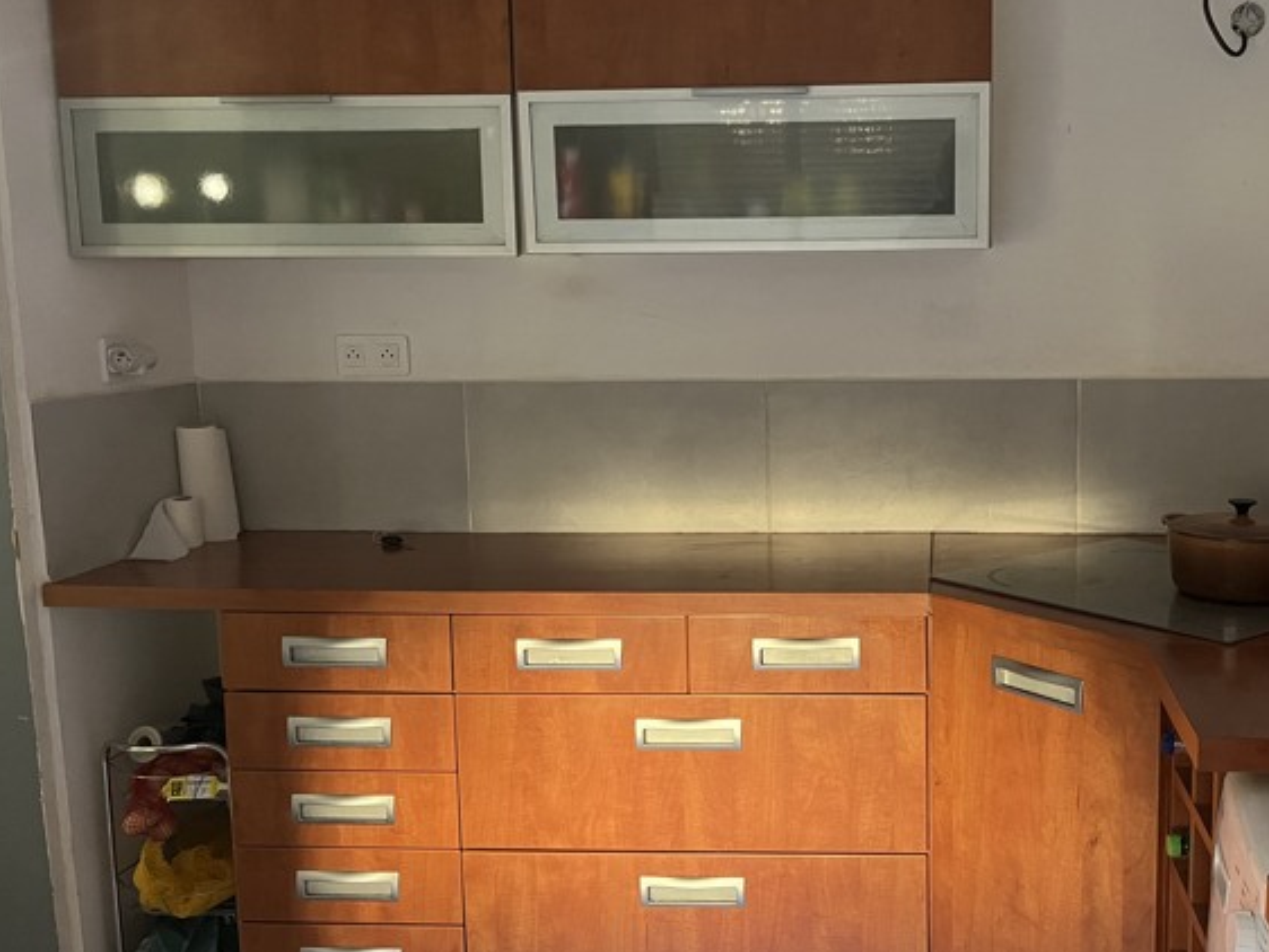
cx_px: 824
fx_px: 1357
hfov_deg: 49.4
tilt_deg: -8.6
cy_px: 453
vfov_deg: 38.7
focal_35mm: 37
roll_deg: +1.6
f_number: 1.6
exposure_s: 1/41
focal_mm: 5.1
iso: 500
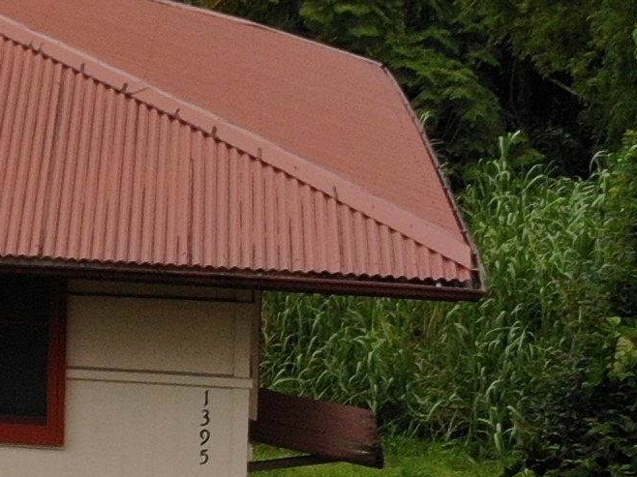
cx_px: -425
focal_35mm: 148
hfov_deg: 12.4
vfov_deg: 10.0
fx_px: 2722
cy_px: 156
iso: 100
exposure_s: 1/991
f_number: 2.8
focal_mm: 4.5
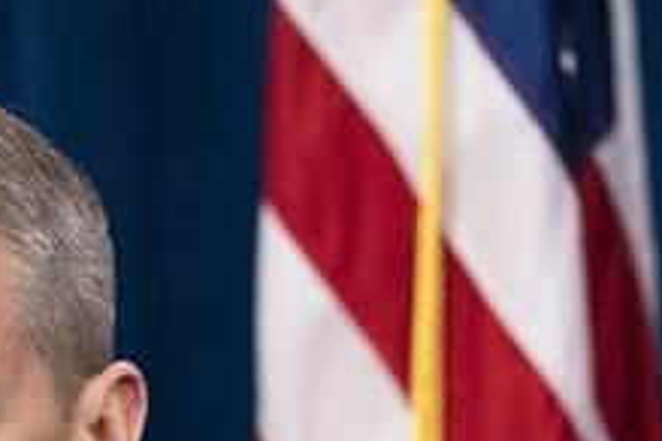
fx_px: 19215
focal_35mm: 1045
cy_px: 642
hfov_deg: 2.0
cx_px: 166
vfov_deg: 1.3
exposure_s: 1/400
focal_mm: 352
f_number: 5.6
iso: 5000
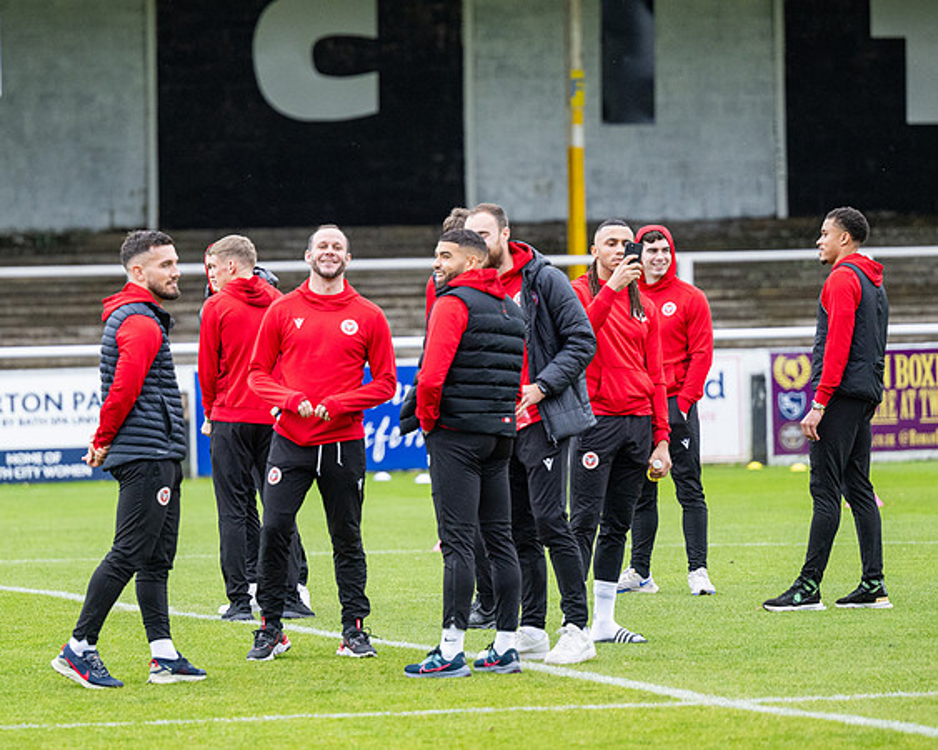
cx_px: 403
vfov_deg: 5.7
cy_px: 375
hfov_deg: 7.2
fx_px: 7504
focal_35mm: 270
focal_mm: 160
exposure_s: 1/1000
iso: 1000
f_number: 2.8
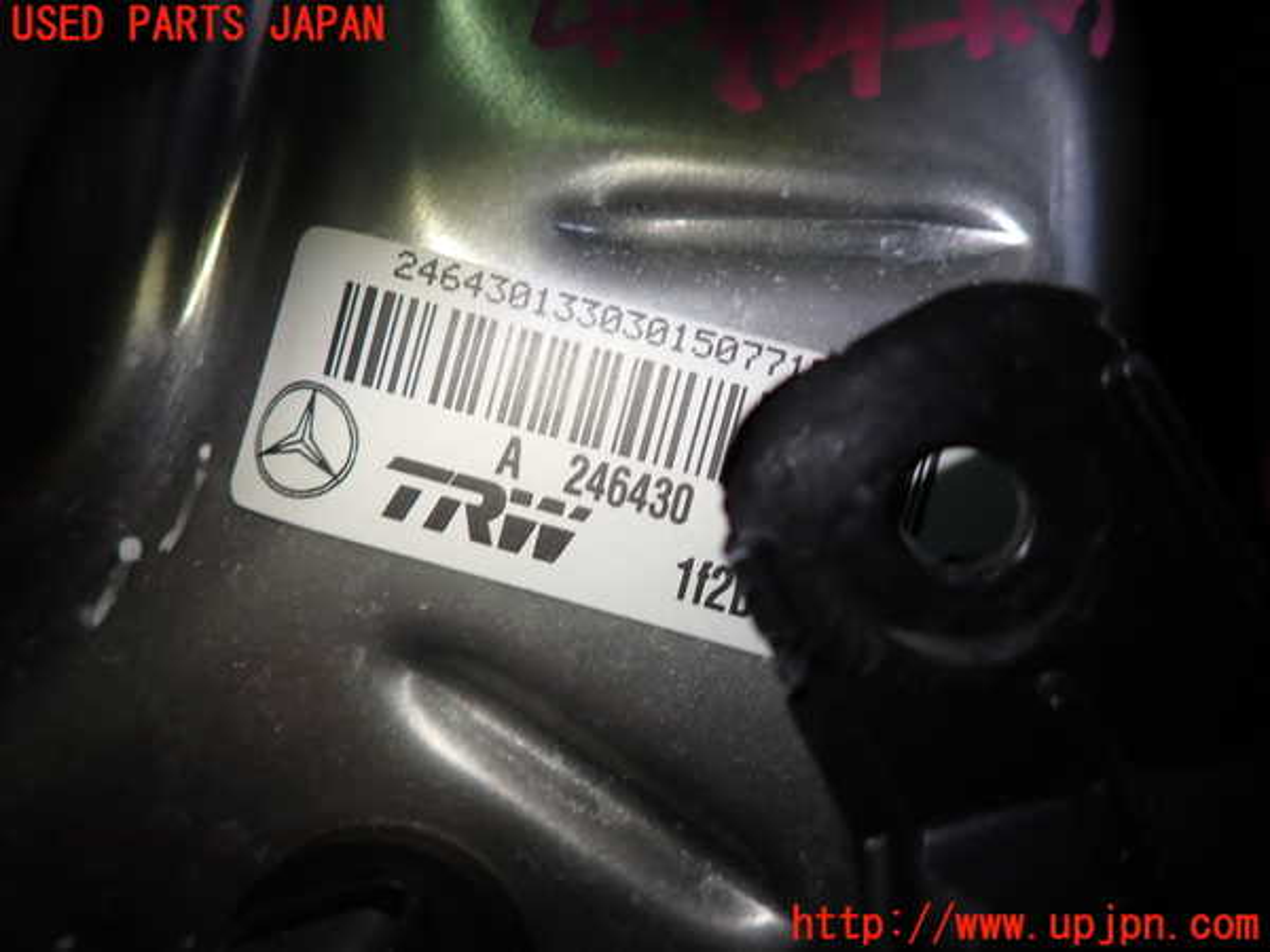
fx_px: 917
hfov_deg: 69.4
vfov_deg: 54.9
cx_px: 635
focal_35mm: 25
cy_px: 476
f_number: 2
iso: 100
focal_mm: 4.5
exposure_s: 1/60
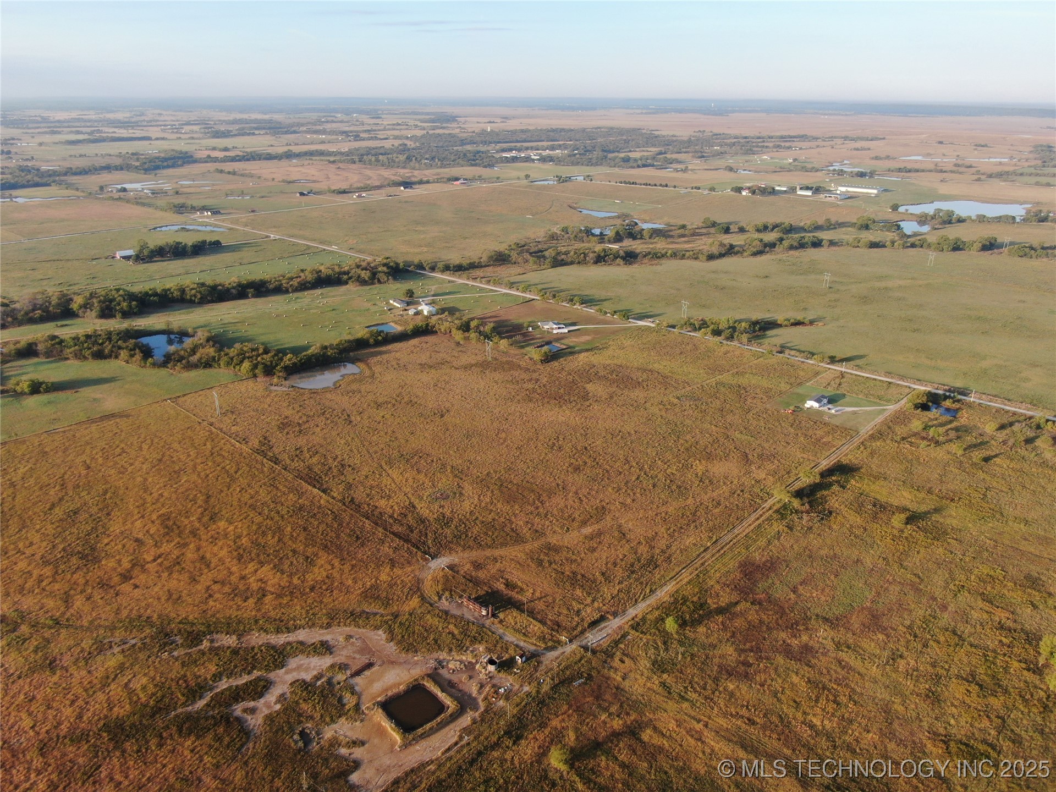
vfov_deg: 56.8
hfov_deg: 71.6
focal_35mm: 24
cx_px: 528
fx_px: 732
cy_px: 396
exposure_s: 1/320
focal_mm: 4.39
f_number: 2.8
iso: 100
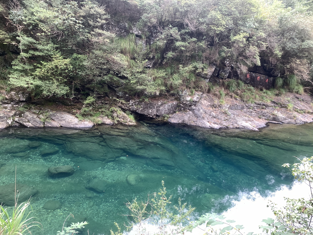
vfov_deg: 53.1
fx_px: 235
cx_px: 156
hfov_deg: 67.3
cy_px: 118
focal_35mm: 26
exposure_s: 1/60
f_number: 1.8
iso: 160
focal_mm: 4.25
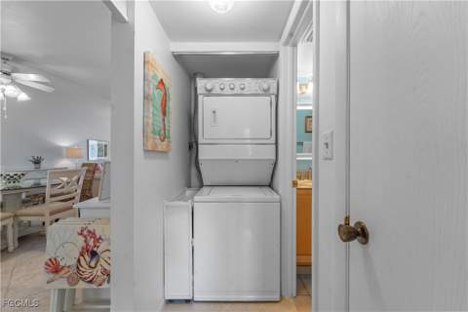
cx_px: 234
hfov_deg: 104.3
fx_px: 182
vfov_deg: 81.2
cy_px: 156
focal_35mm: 14
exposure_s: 1/1.67
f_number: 8
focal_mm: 14
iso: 250
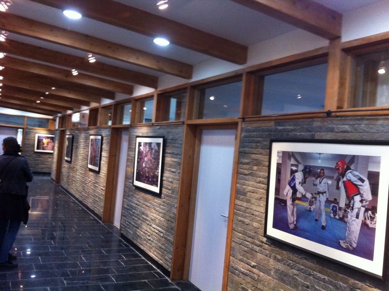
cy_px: 146
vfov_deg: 40.6
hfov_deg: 52.7
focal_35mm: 35
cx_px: 194
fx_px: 393
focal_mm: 3.85
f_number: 2.8
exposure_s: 1/15
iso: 320
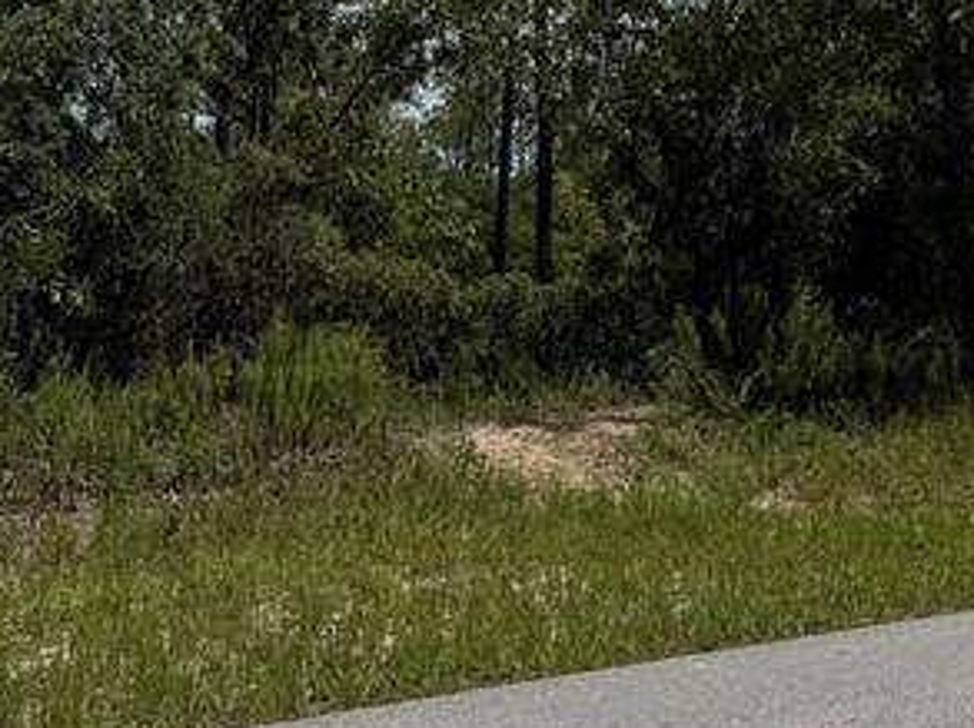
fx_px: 2361
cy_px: 239
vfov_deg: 17.5
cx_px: 1037
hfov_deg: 22.2
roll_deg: -0.8
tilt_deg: +0.5
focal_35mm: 84
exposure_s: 1/7937
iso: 80
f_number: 1.78
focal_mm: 6.76
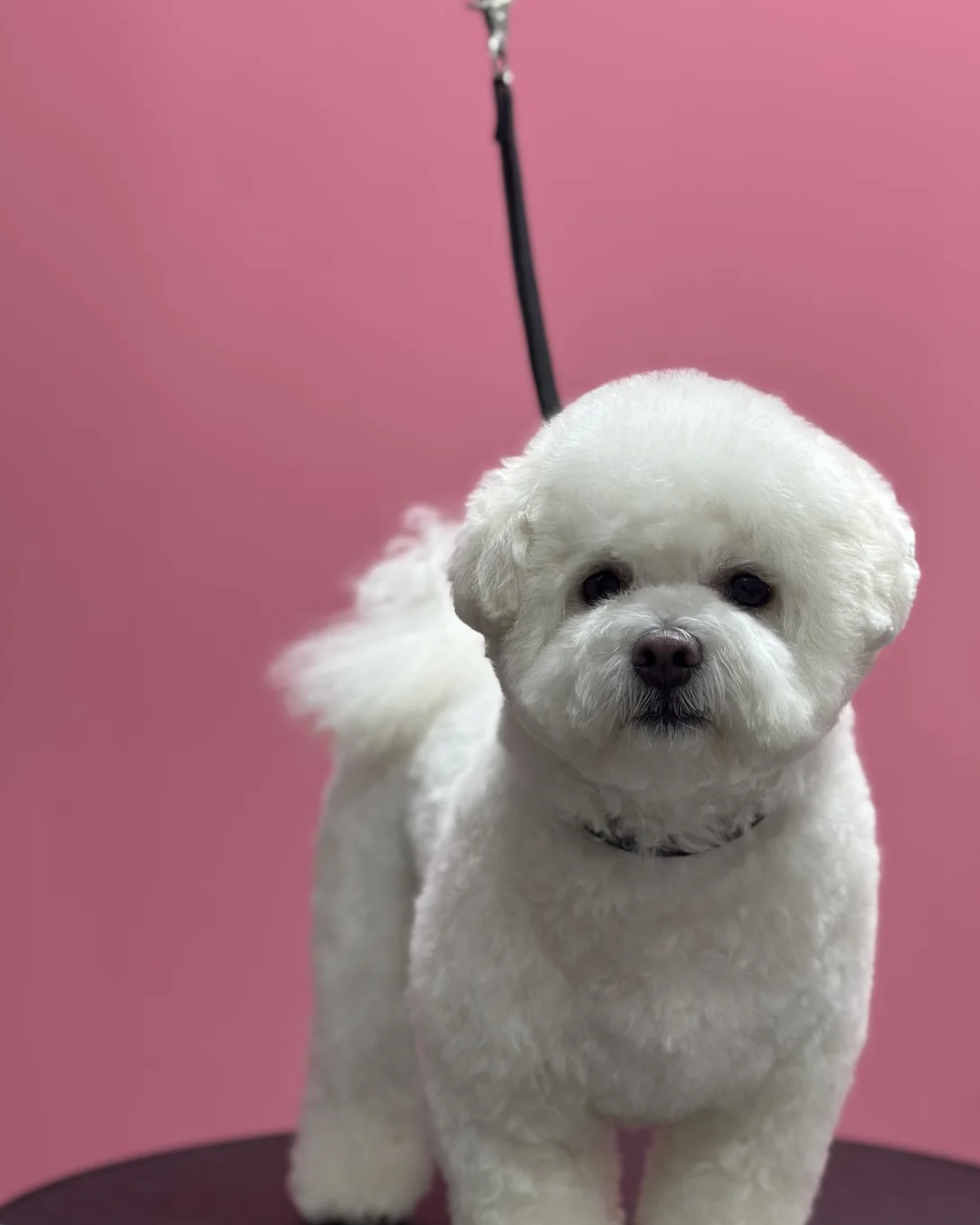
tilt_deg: -3.8
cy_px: 811
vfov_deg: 29.0
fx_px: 2356
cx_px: 620
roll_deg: -2.1
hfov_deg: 23.4
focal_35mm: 65
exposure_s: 1/100
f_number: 1.78
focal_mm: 6.86
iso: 100
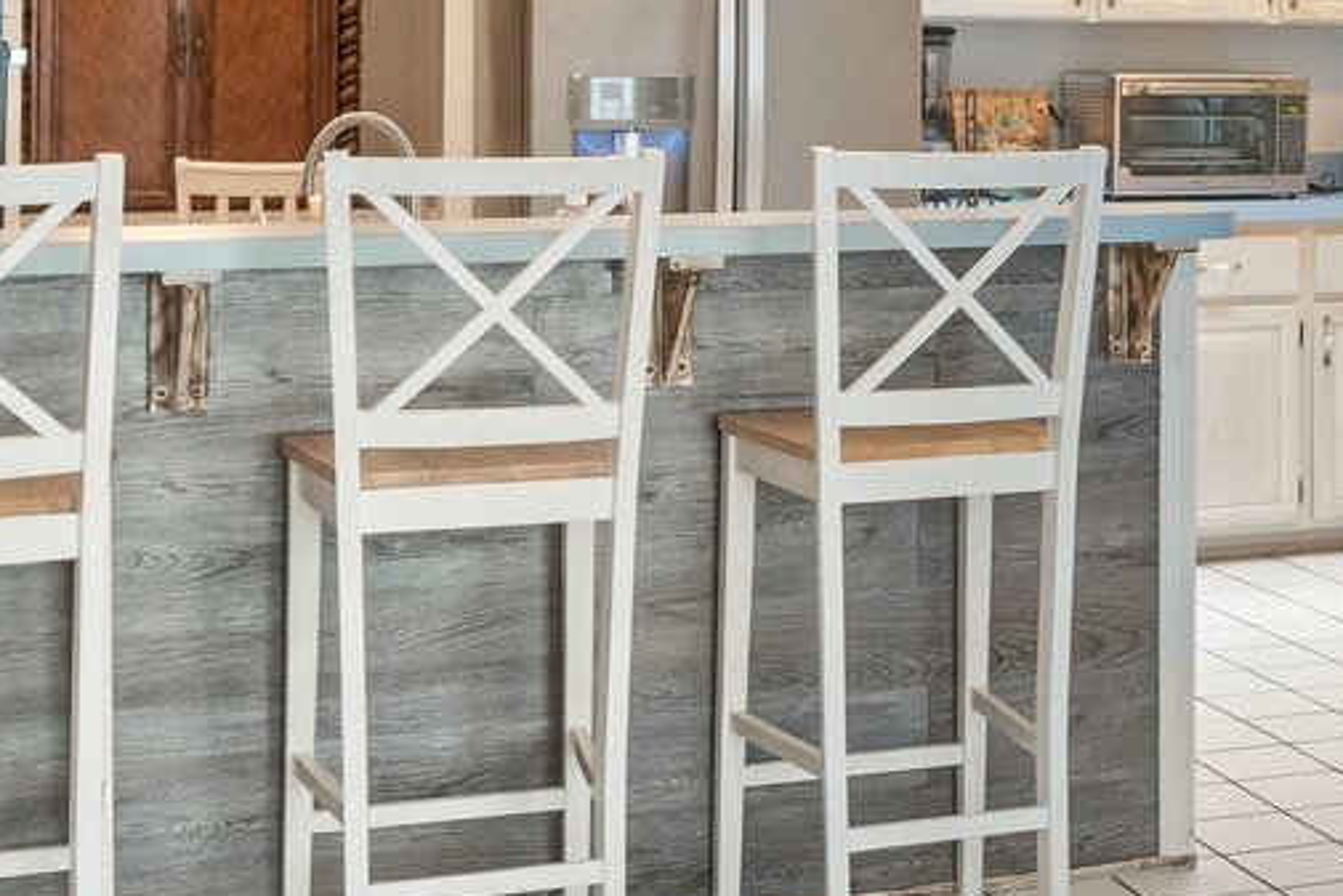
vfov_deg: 18.6
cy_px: 233
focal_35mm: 73
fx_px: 2724
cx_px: 1420
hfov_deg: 25.9
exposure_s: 5
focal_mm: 12
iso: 320
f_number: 8
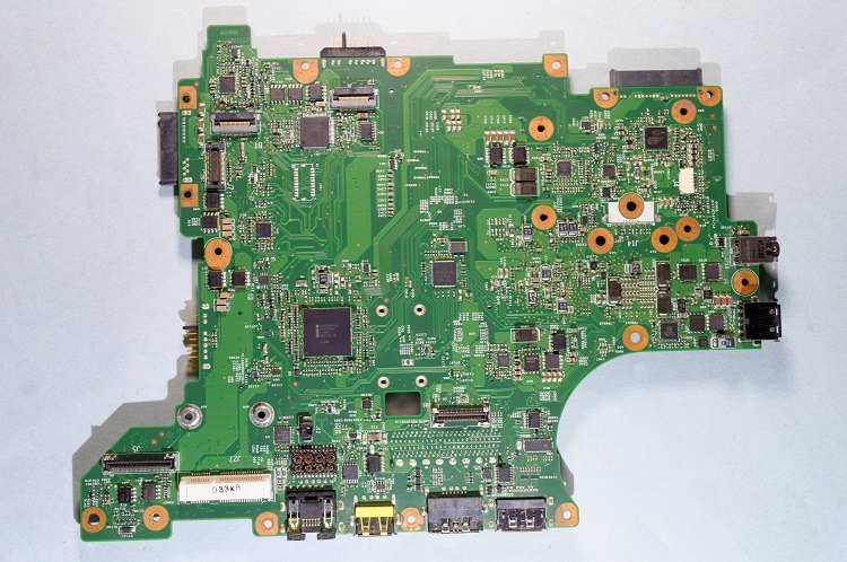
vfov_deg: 34.1
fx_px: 916
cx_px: 424
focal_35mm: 39
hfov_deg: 49.6
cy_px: 281
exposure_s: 1/4
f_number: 8
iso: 100
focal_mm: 26
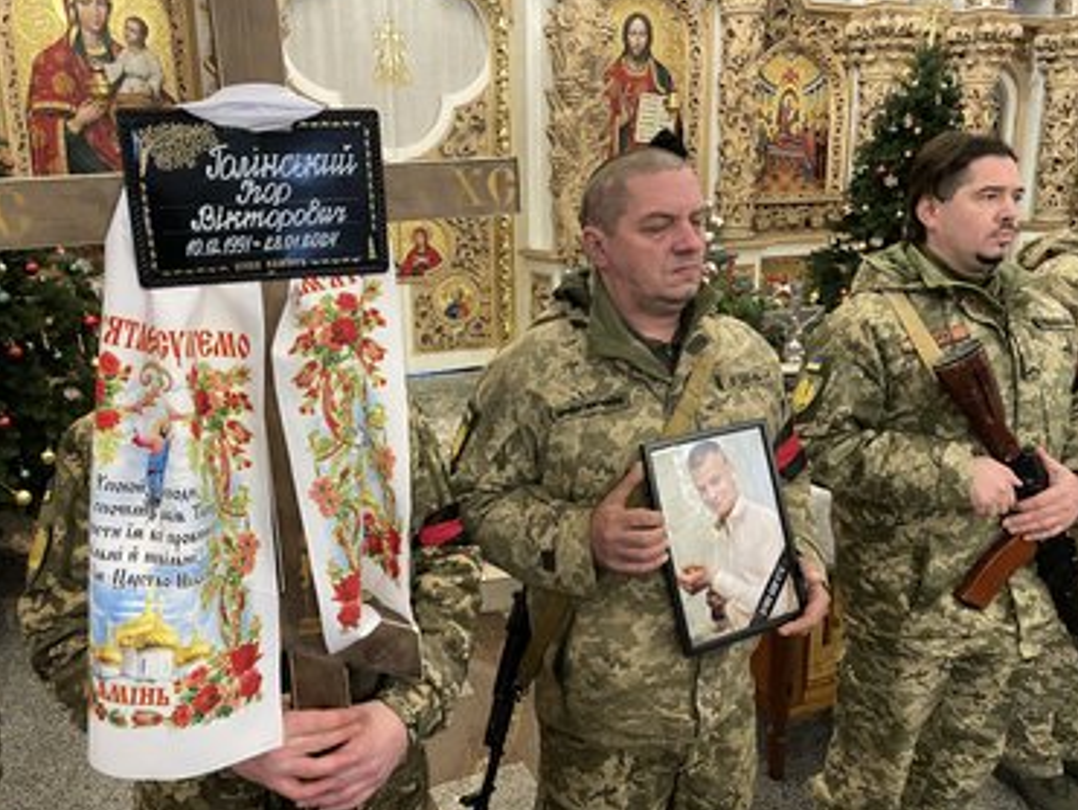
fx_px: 873
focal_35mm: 28
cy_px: 398
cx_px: 511
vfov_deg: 49.8
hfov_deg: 63.4
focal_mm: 4.2
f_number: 1.6
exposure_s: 1/33
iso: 640
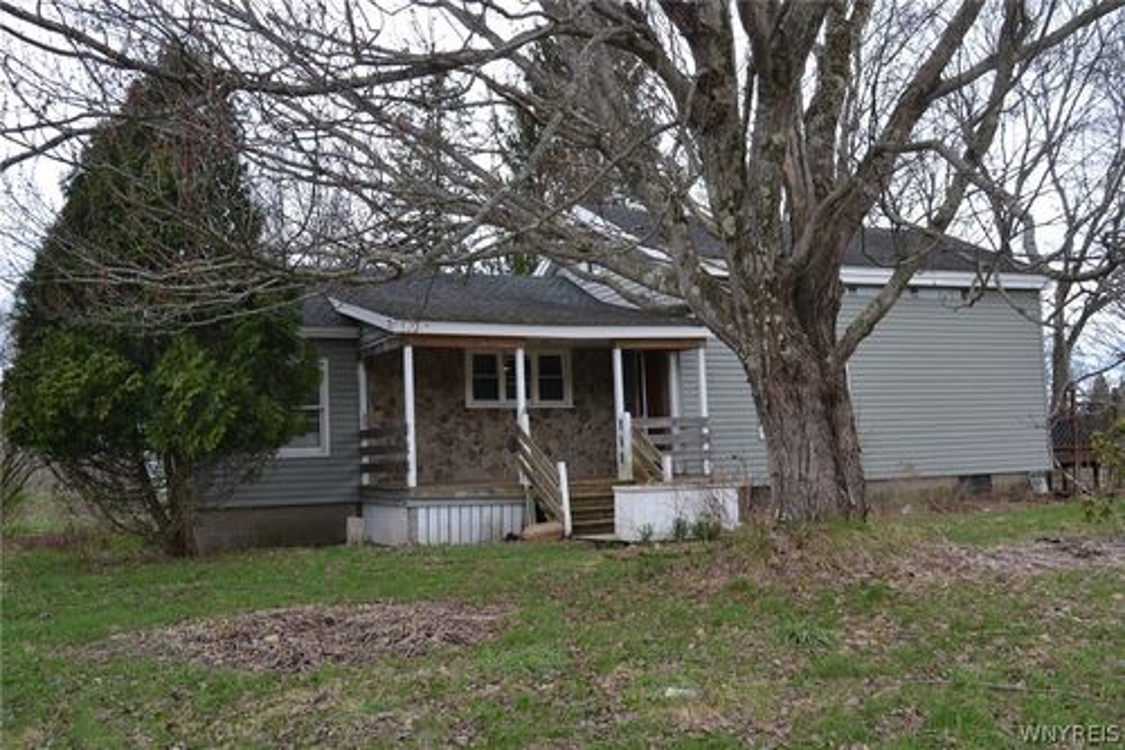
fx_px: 1125
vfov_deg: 36.8
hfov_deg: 53.1
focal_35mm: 36
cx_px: 562
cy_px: 375
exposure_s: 1/125
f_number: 5.6
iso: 180
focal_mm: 24
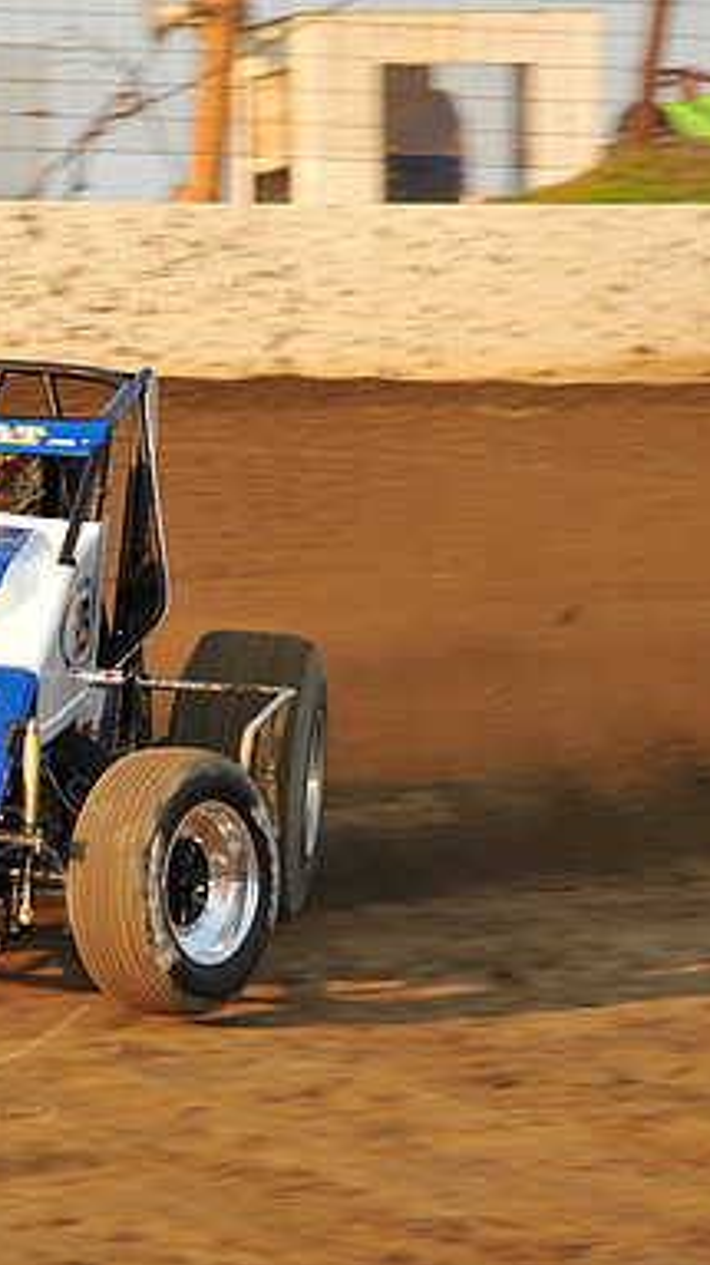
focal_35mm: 246
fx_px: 8246
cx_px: -36
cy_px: 634
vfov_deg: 8.8
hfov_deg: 4.9
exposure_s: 1/320
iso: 400
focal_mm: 155
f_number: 8
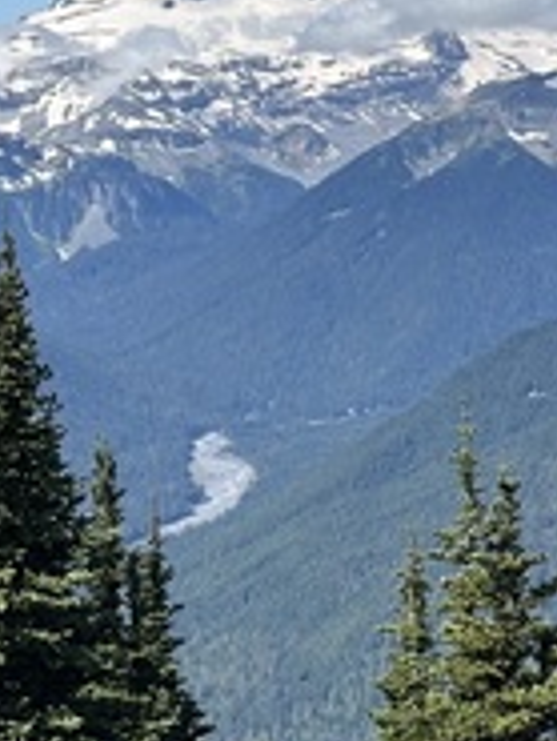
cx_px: 721
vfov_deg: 13.6
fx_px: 3107
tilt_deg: -3.1
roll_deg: +0.7
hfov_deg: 10.0
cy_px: 296
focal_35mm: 145
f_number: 1.78
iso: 64
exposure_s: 1/4184
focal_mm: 6.86
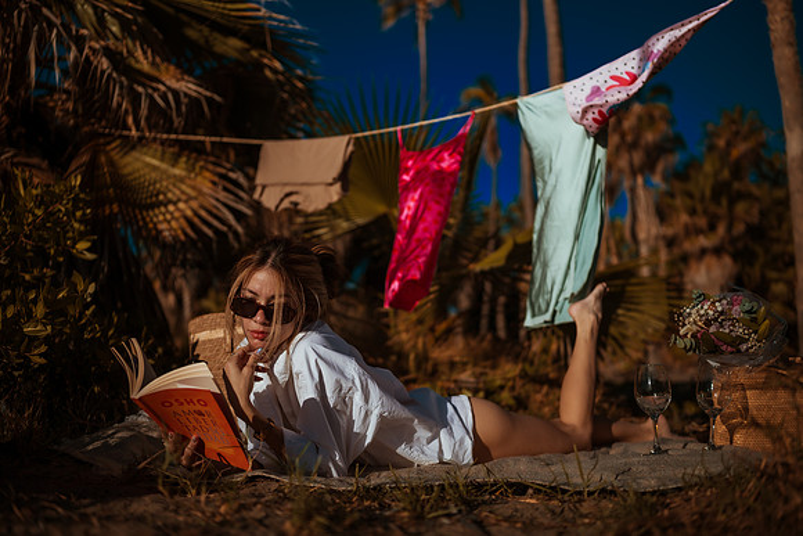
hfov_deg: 54.4
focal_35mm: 35
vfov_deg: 37.9
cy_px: 268
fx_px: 781
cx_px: 402
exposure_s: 1/6400
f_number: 1.8
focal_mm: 35
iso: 50
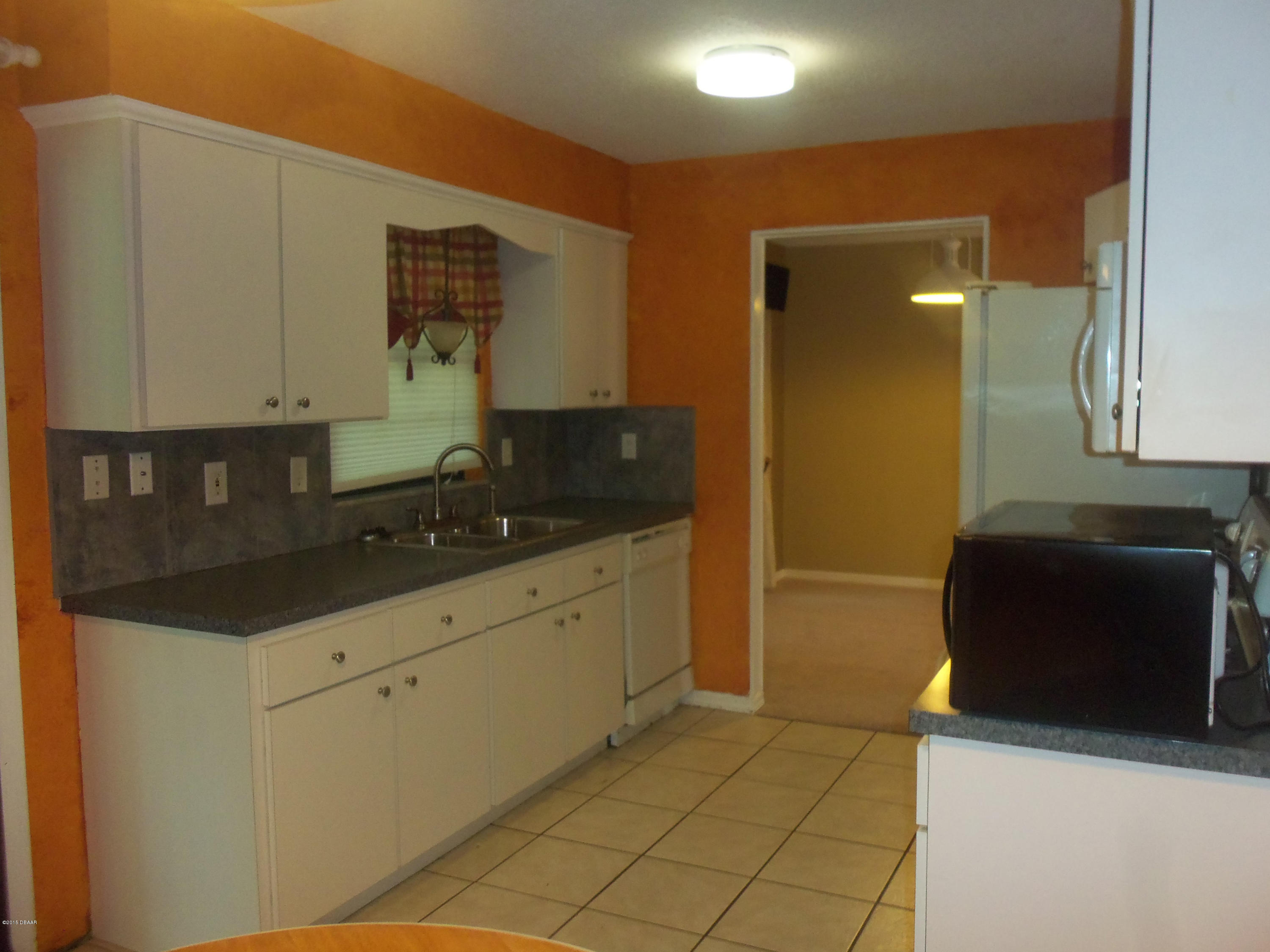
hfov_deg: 61.7
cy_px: 476
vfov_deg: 48.2
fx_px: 1064
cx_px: 635
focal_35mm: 29
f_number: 3.4
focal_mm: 5.2
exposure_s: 1/30
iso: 200
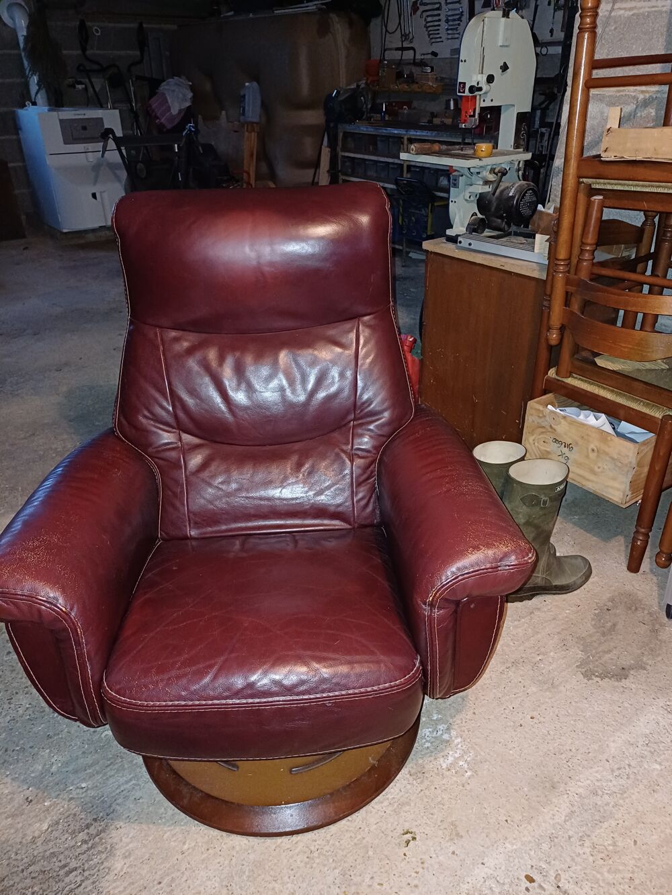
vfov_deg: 69.4
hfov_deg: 54.9
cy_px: 448
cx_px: 336
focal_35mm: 25
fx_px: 647
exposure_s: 1/20
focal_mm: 4.65
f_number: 1.8
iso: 640
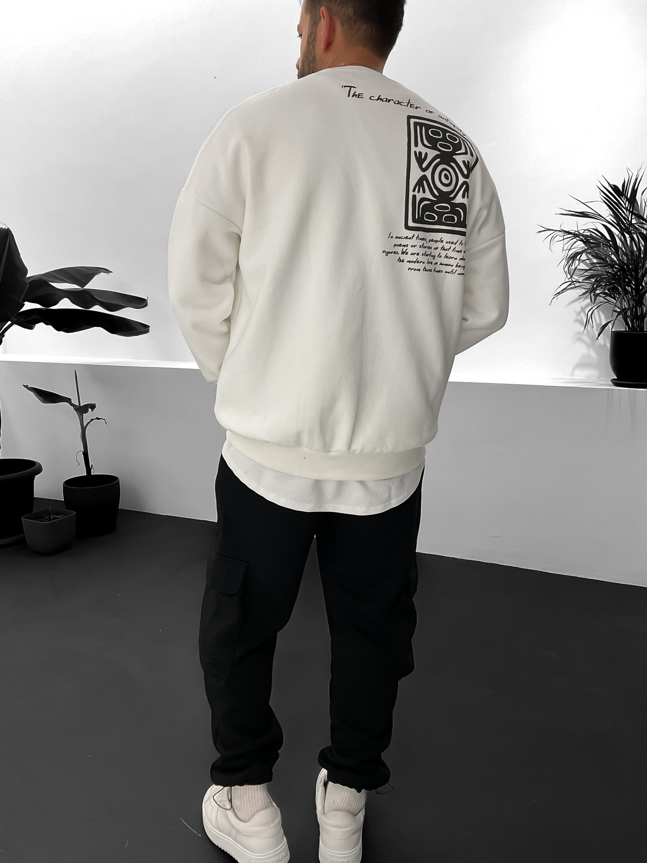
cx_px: 324
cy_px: 432
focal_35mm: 29
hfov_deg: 48.2
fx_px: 723
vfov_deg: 61.7
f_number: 1.8
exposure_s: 1/100
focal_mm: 3
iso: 50
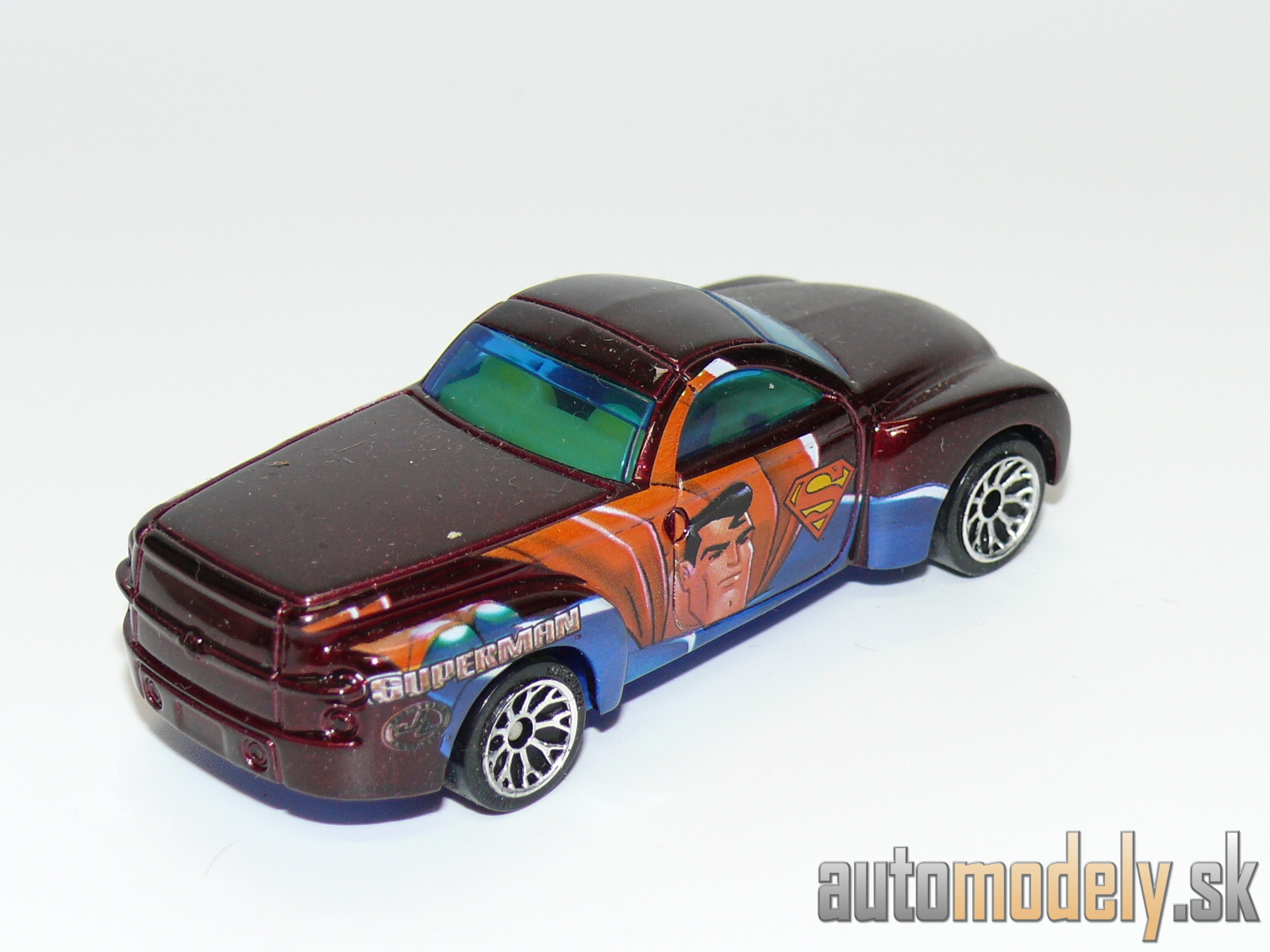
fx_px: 3852
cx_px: 635
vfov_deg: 14.1
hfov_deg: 18.7
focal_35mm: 105
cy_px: 476
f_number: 4
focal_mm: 13.7
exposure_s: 1/30
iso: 100
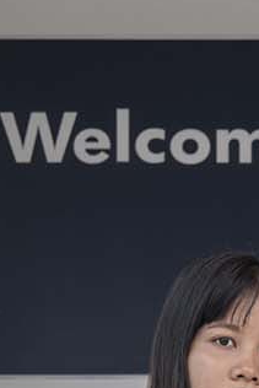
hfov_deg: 5.9
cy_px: 847
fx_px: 2458
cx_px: 448
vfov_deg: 8.4
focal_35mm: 228
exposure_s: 1/200
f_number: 9
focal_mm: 50
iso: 500
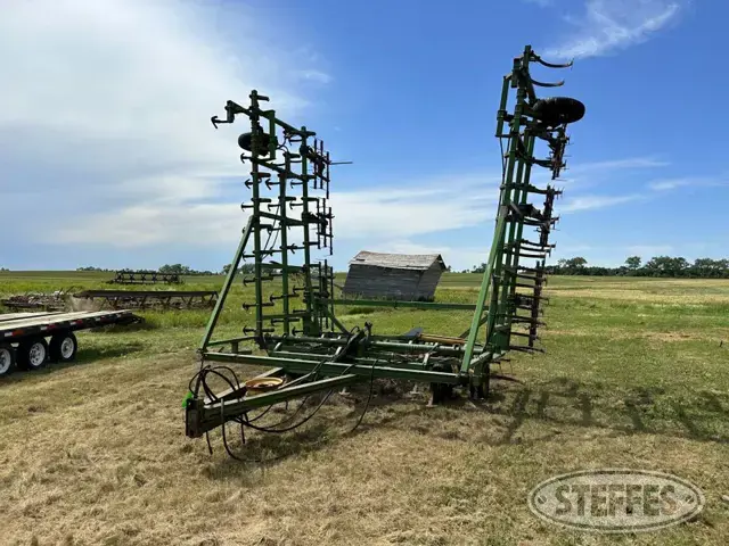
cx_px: 364
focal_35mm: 24
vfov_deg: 56.8
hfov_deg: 71.6
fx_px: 505
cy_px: 273
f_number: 1.78
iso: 80
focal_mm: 6.86
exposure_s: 1/7576
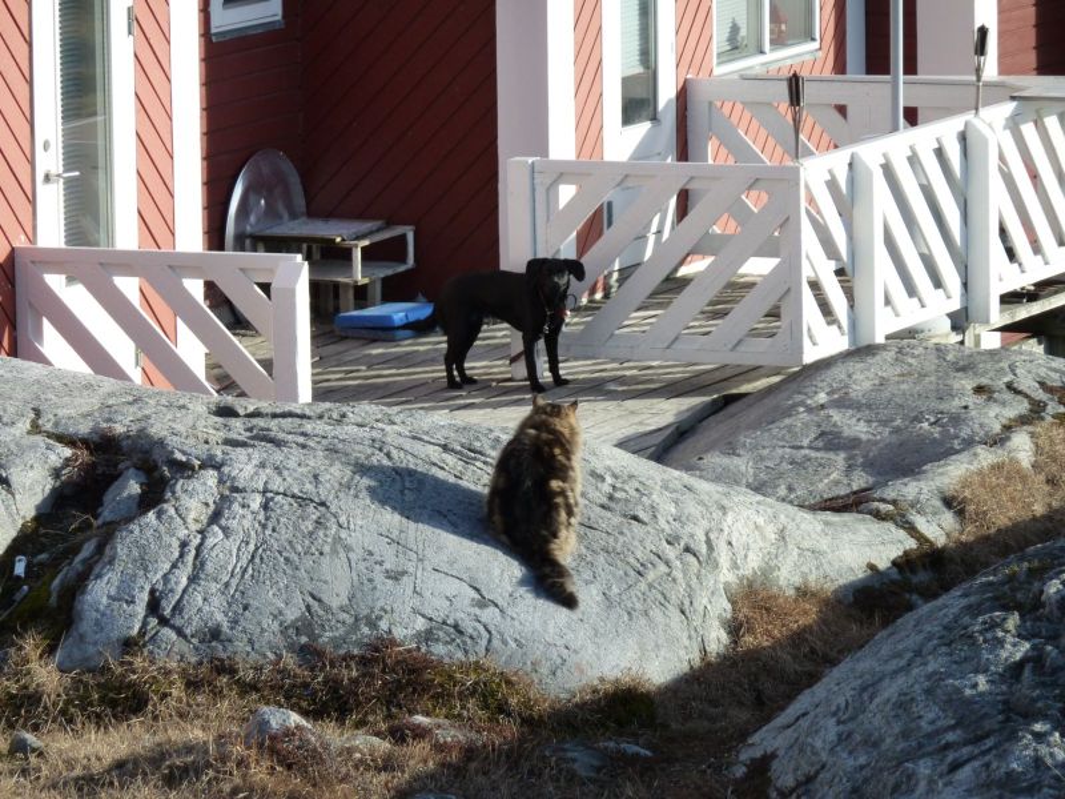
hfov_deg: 9.4
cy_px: 400
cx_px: 532
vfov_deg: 7.1
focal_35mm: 210
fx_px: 6461
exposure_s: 1/320
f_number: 4.6
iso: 125
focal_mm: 34.4
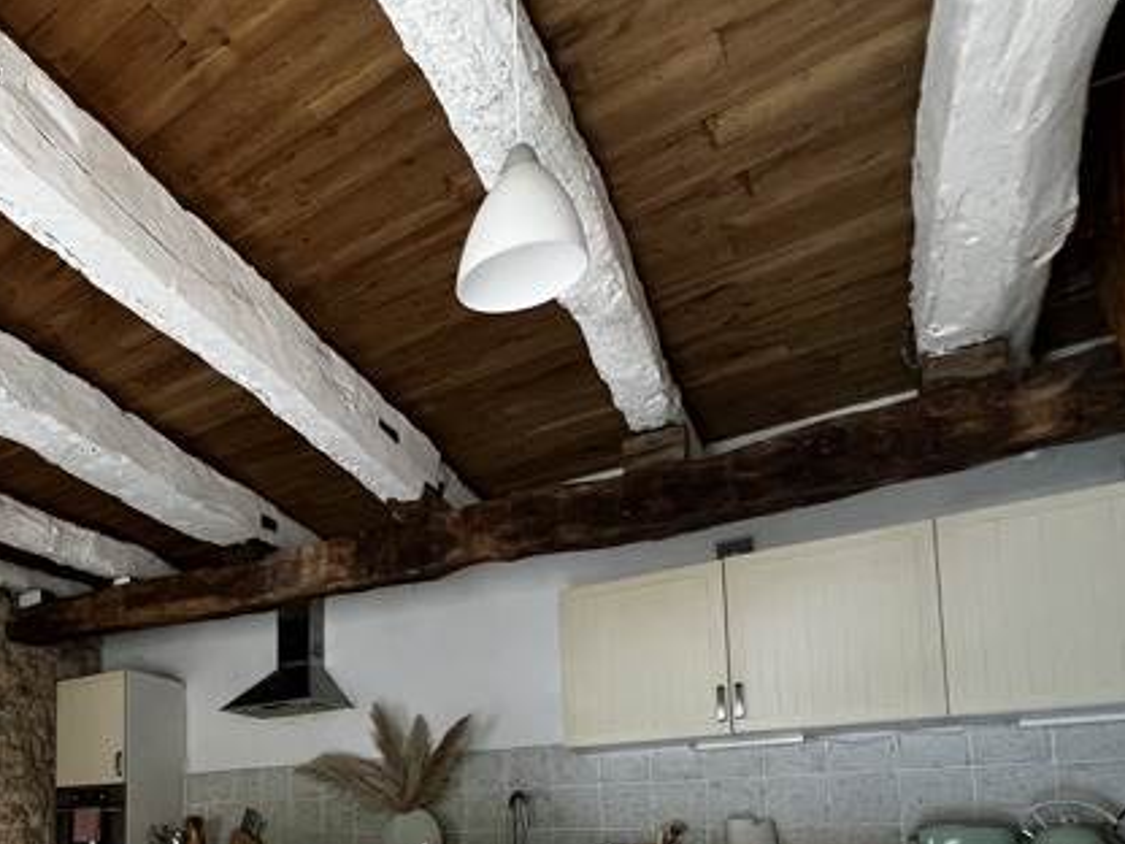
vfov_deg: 48.0
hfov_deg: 58.6
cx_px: 100
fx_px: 812
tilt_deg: +4.8
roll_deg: -0.2
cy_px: 790
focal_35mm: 25
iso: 400
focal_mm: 1.57
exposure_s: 1/60
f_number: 1.8
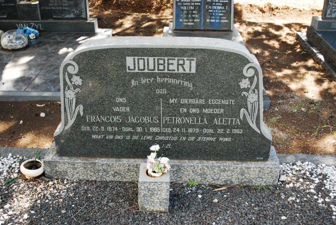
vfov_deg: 34.3
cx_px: 168
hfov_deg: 49.5
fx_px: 364
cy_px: 112
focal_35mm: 39
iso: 1600
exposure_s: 1/1000
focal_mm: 26
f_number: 4.5
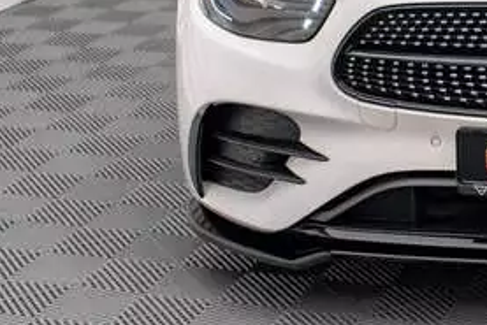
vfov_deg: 10.6
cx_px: 599
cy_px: 13
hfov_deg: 15.4
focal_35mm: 128
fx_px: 1732
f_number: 2.5
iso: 1000
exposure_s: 1/160
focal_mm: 35
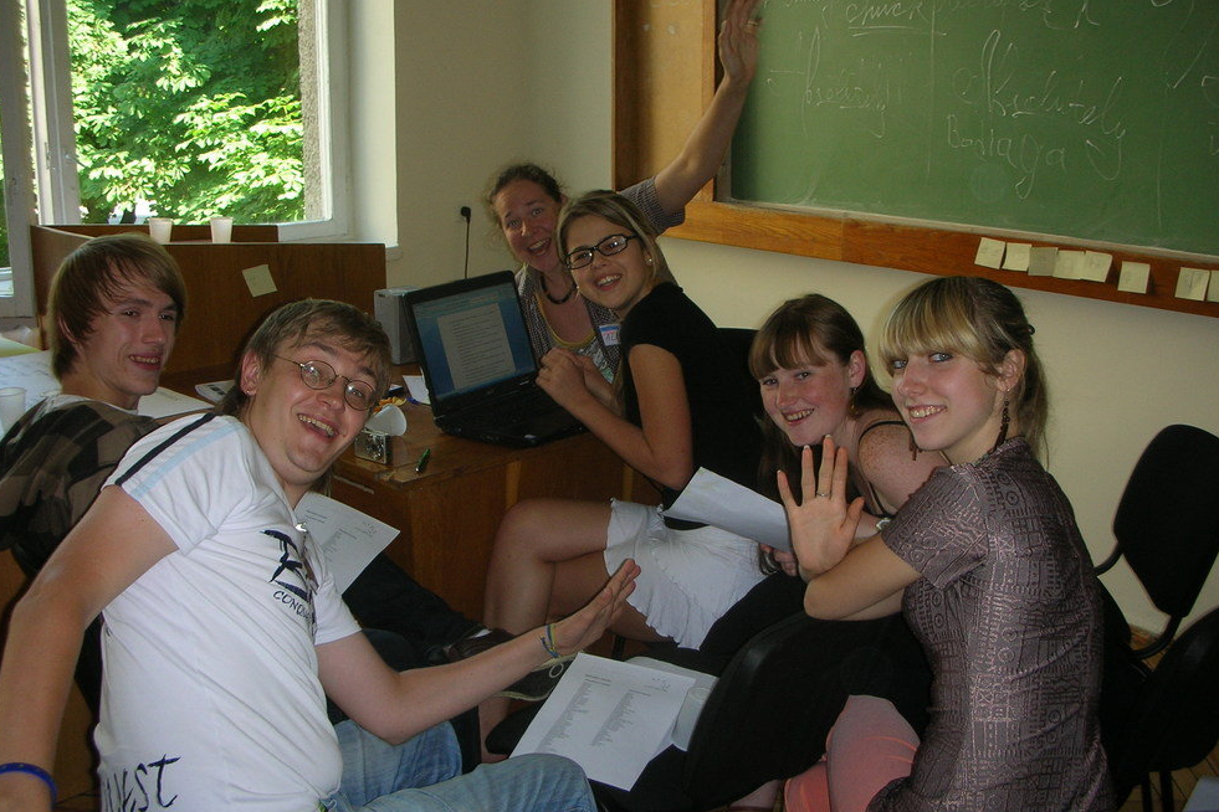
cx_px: 601
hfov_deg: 50.7
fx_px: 1287
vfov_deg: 35.0
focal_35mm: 38
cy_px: 385
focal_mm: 5.8
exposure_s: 1/60.1
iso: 59
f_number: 3
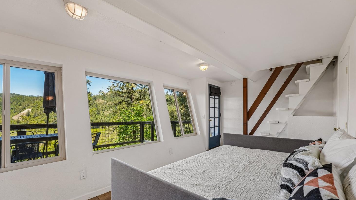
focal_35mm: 15
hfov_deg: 103.0
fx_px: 142
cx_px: 179
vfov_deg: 70.2
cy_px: 115
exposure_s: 1/40
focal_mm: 14
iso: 640
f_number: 8
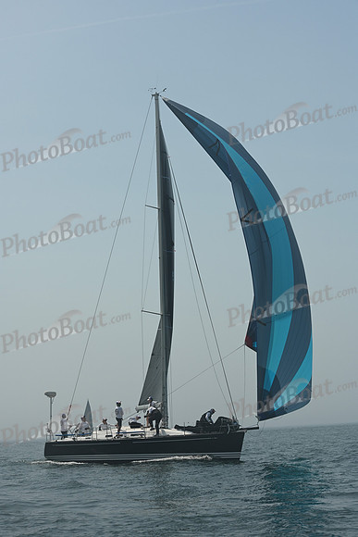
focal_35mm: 85
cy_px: 268
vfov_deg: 23.9
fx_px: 1267
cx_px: 179
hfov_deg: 16.1
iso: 320
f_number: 11
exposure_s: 1/1250
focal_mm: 85
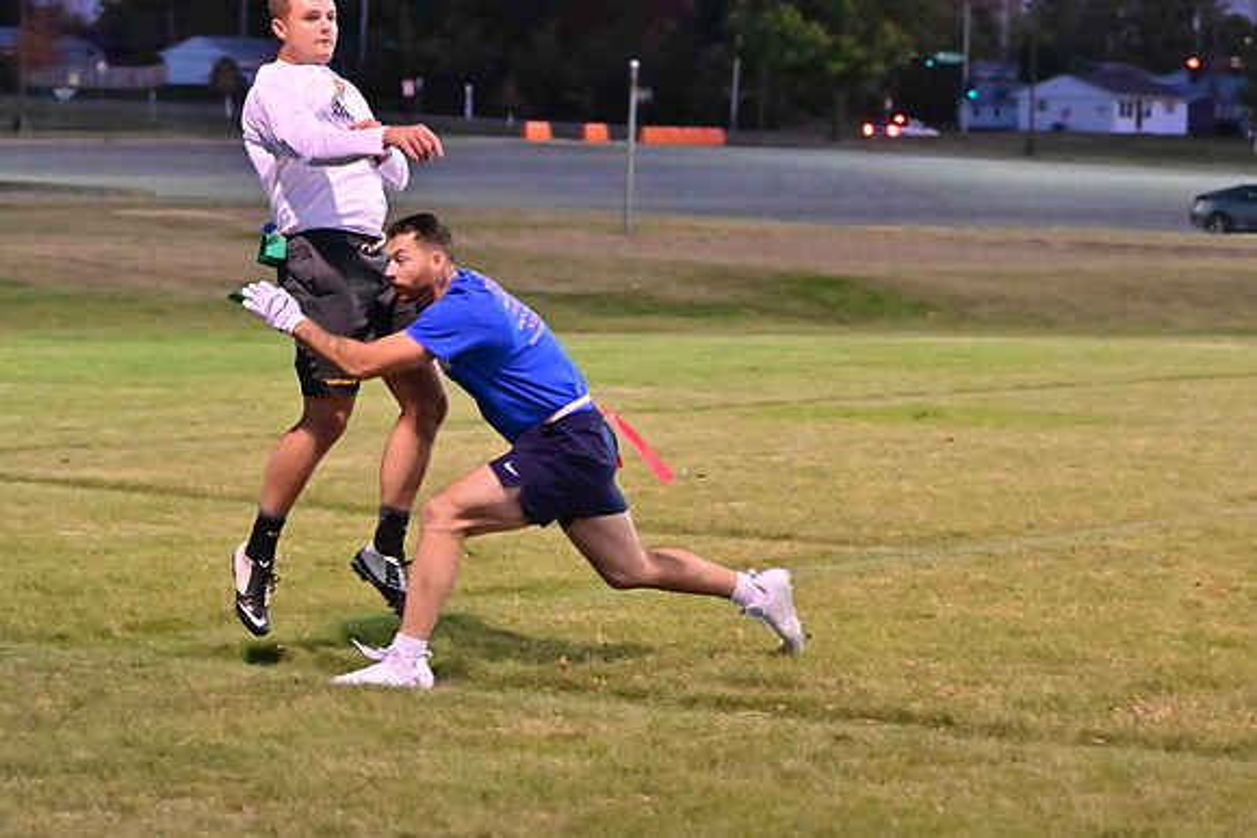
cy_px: 419
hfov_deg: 15.5
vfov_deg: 10.4
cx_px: 628
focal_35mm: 132
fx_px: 4610
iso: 6400
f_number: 4
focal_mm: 88
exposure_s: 1/320
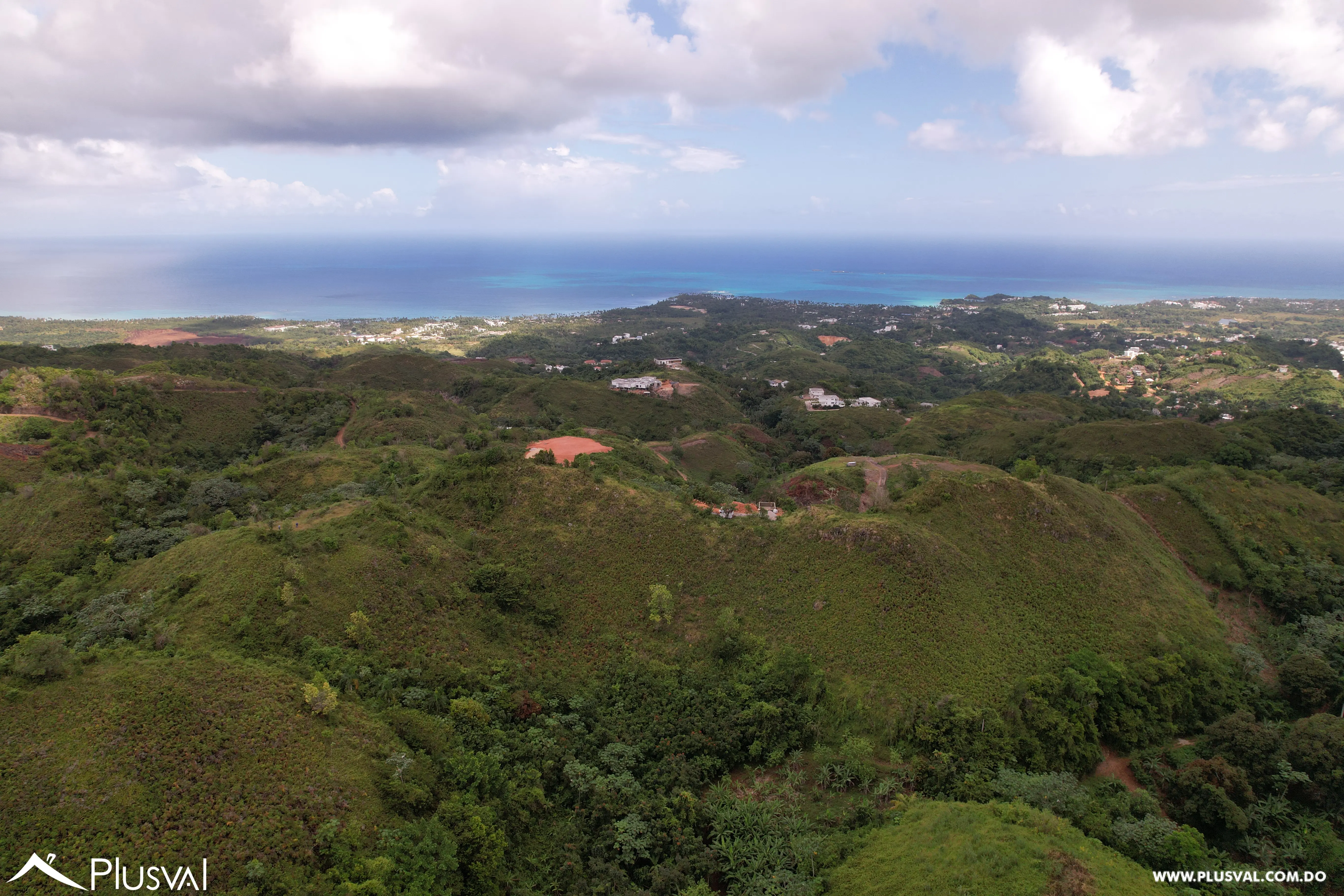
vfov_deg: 57.2
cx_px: 672
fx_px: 821
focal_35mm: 22
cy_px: 448
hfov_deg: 78.6
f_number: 2.8
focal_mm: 8.38
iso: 100
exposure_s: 1/40
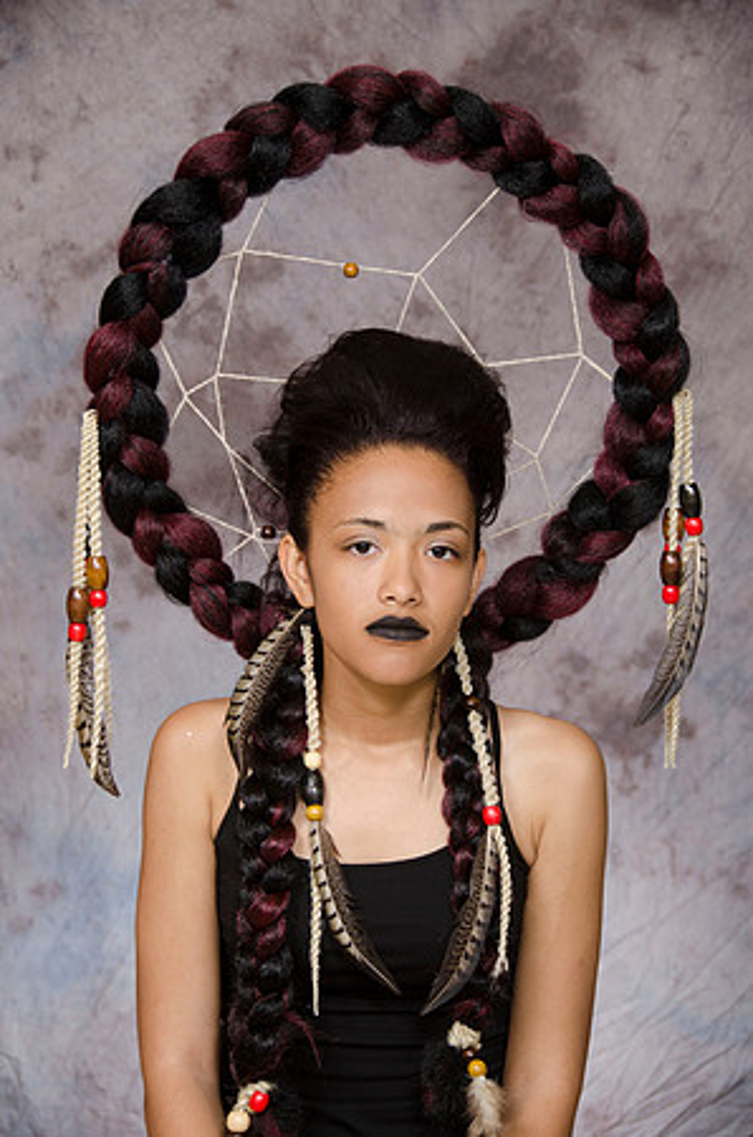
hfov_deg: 14.0
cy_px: 568
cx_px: 376
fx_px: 3073
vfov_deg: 21.0
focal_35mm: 98
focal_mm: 65
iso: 200
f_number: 5.6
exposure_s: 1/125
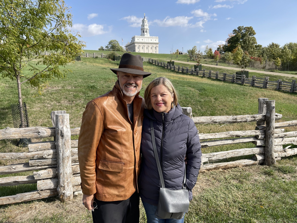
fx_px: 223
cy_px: 112
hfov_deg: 67.3
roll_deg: +0.9
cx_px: 148
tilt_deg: -9.8
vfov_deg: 53.1
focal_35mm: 26
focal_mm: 5.1
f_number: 1.6
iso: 32
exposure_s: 1/2247
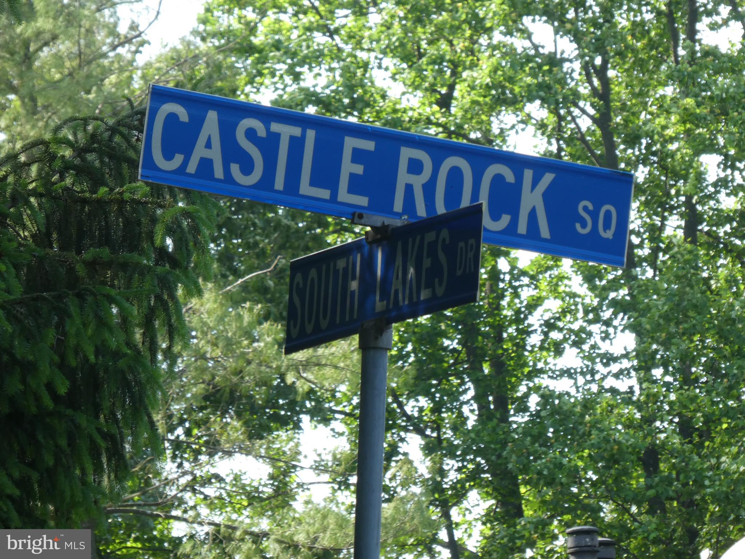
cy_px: 280
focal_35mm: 373
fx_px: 8028
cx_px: 372
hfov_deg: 5.3
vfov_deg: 4.0
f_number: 6
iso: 200
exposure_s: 1/100
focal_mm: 66.8
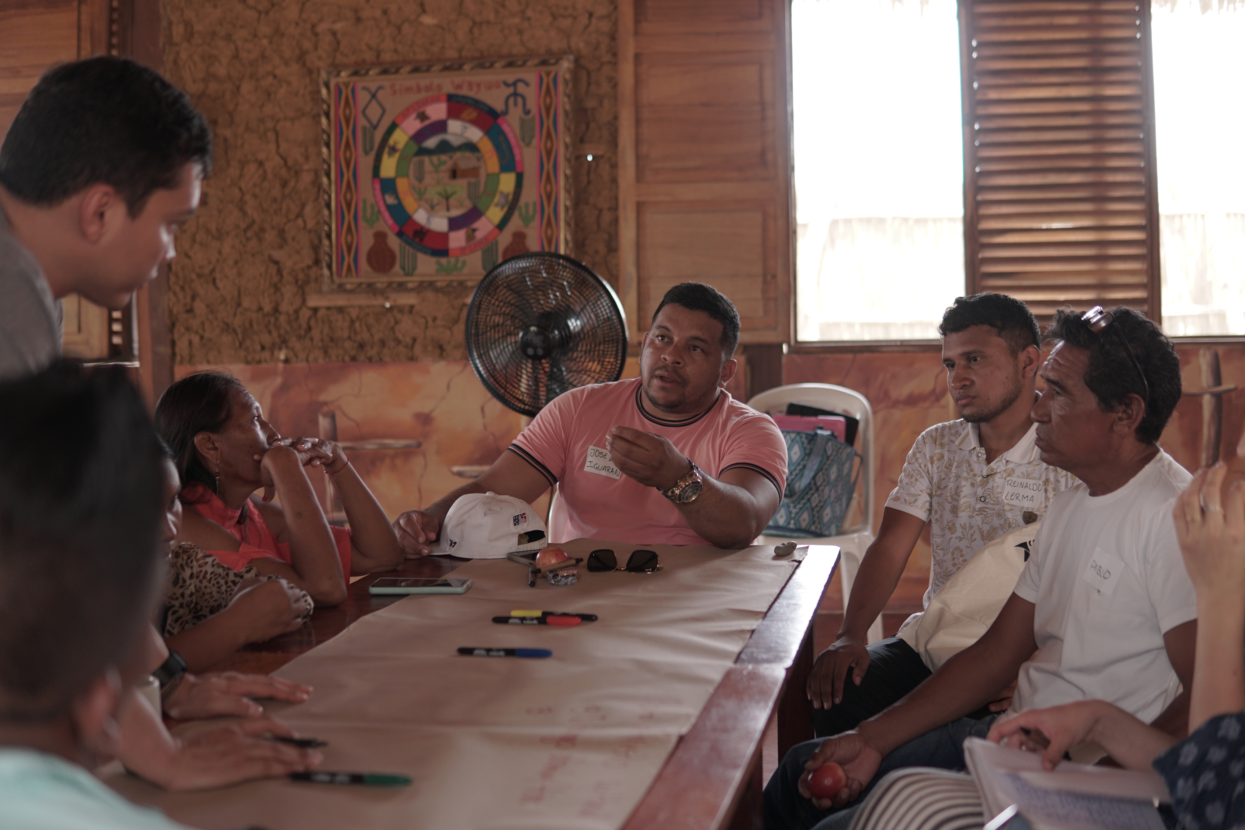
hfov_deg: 43.6
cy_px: 415
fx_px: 1556
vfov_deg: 29.9
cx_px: 622
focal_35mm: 45
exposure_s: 1/160
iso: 250
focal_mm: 30
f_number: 1.7
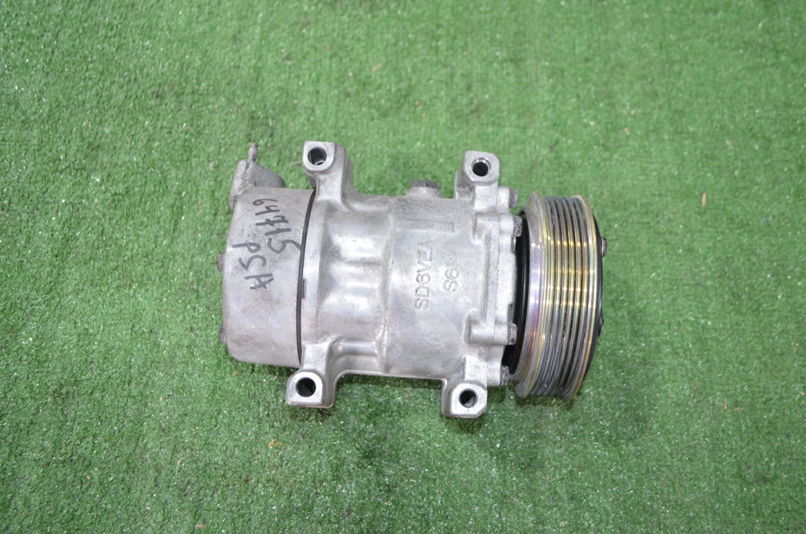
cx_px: 403
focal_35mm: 33
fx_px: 737
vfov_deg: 39.8
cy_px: 267
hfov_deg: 57.3
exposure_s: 1/60
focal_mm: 22
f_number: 4
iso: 1000
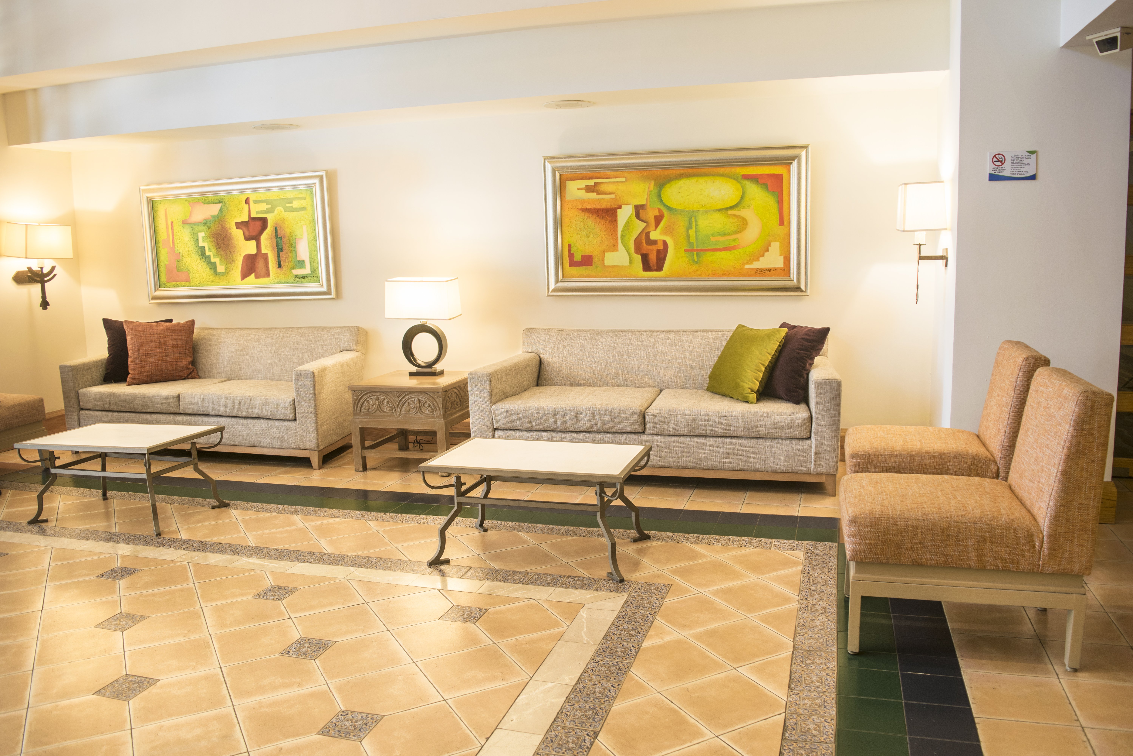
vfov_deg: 47.9
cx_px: 566
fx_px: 850
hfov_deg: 67.4
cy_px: 378
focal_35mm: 27
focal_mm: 18
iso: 100
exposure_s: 1/10
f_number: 4.5
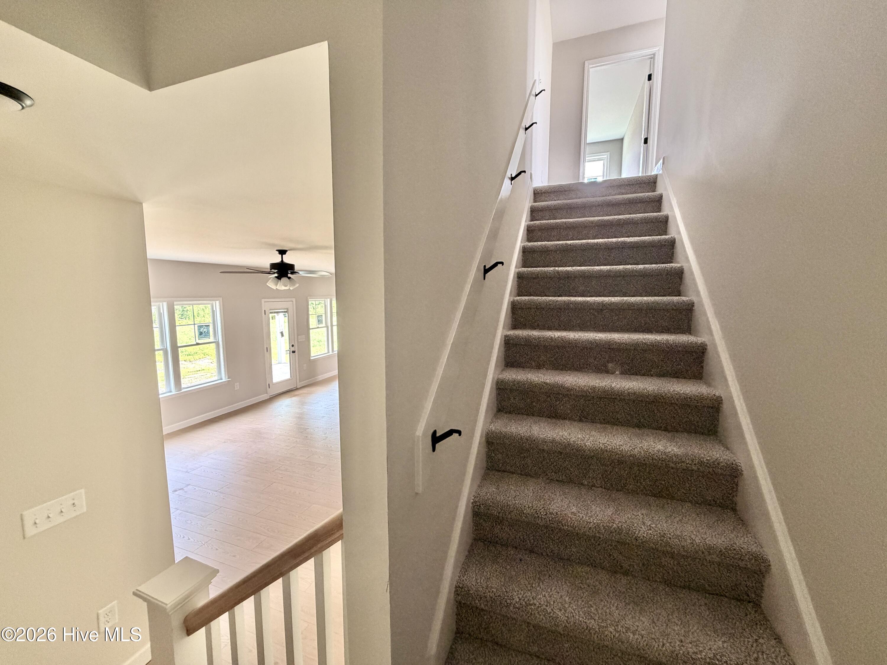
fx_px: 359
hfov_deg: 102.1
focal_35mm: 14
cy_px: 332
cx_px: 444
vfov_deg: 85.7
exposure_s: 1/79
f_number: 2.2
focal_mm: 2.22
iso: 320
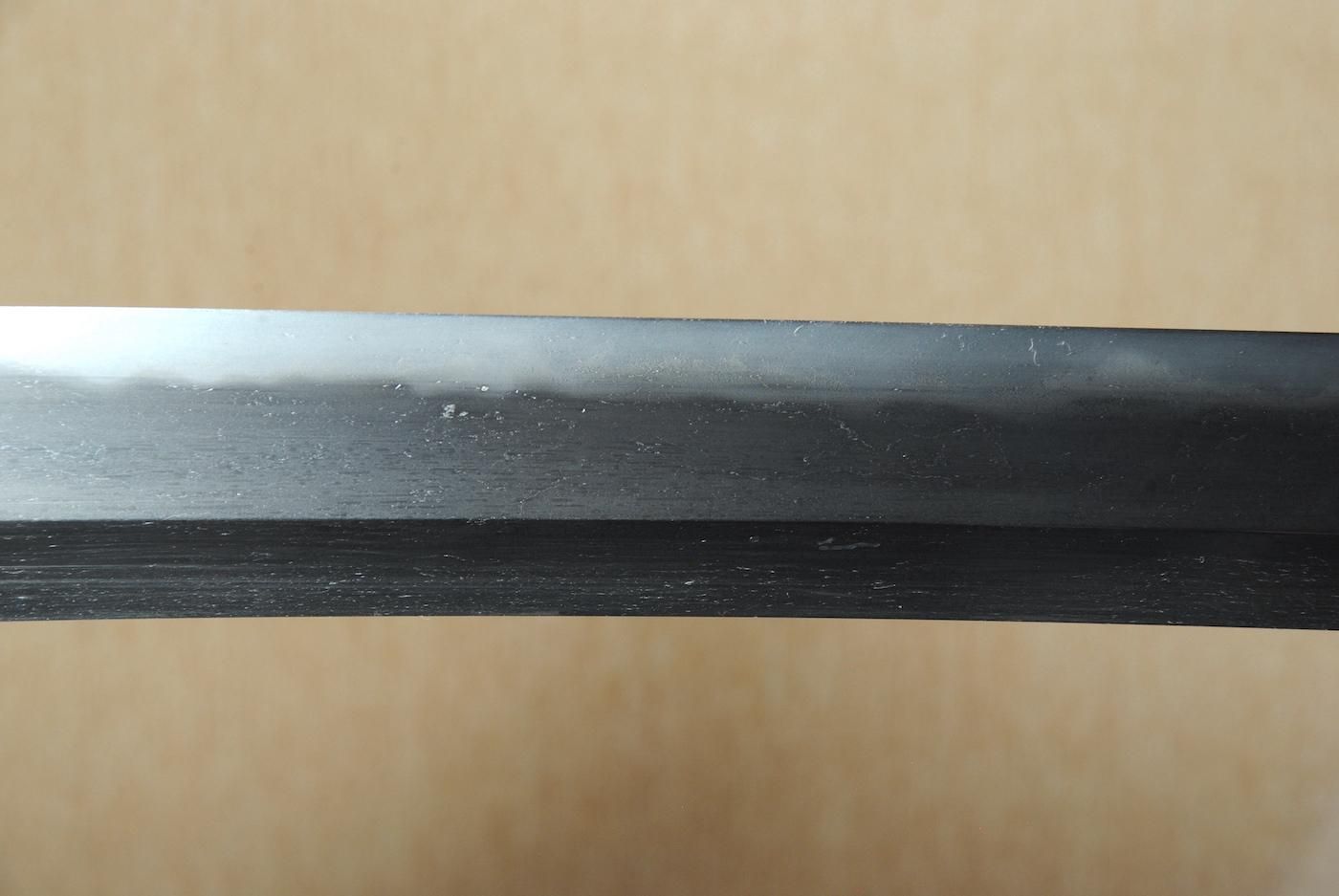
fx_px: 5585
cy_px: 448
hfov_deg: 13.7
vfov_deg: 9.2
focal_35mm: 150
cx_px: 670
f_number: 11
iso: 200
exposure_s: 1/2
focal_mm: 100
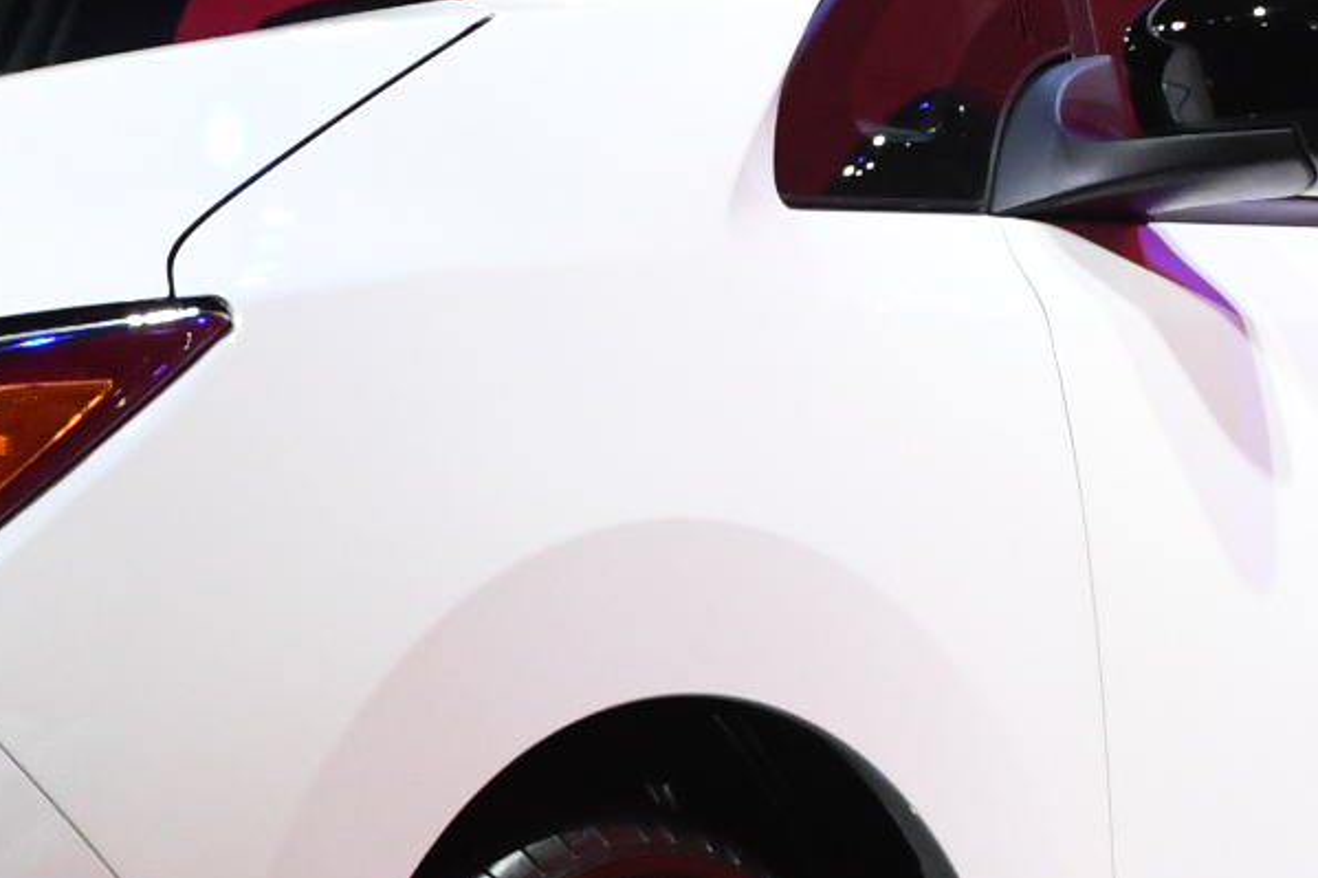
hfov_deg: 9.2
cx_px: 20
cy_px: 1052
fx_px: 8162
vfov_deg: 6.1
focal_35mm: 223
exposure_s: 1/160
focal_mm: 32
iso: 2000
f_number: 9
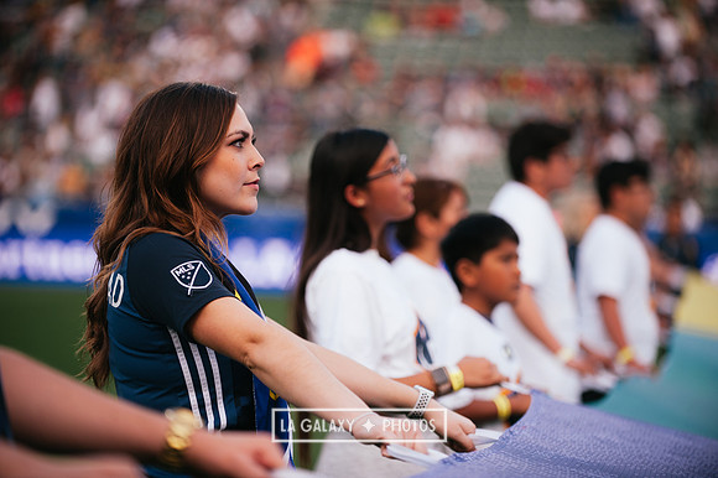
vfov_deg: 10.1
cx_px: 359
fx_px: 2691
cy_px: 239
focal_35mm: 135
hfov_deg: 15.2
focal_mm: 135
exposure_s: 1/640
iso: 250
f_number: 2.8
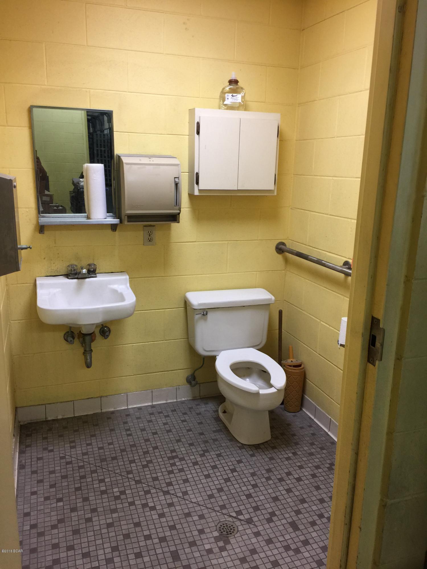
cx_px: 214
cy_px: 284
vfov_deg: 61.7
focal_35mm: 29
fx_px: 477
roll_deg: -1.5
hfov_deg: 48.2
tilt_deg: -14.3
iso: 40
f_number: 2.2
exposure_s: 1/15
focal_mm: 4.15
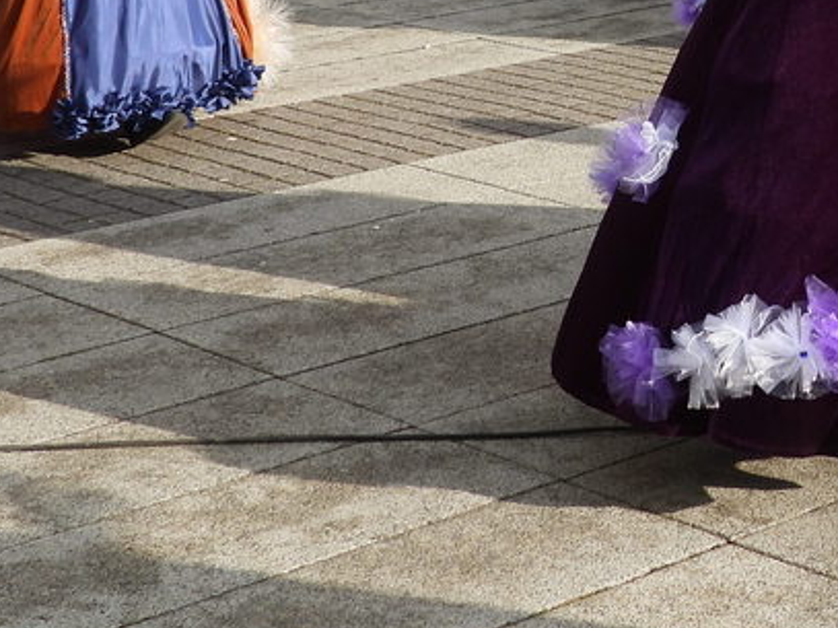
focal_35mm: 112
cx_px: 896
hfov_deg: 17.1
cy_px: -119
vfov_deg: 12.9
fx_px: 2711
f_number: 3.2
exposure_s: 1/800
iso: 100
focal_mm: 6.8
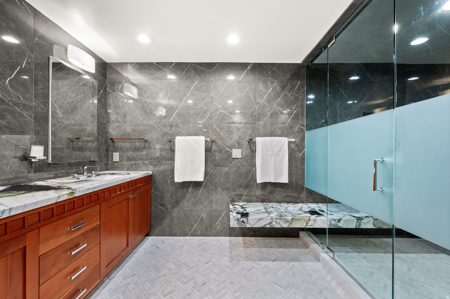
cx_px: 225
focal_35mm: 14
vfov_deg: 81.1
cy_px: 150
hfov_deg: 104.3
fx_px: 175
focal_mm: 14
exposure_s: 1/5
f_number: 7.1
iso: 500
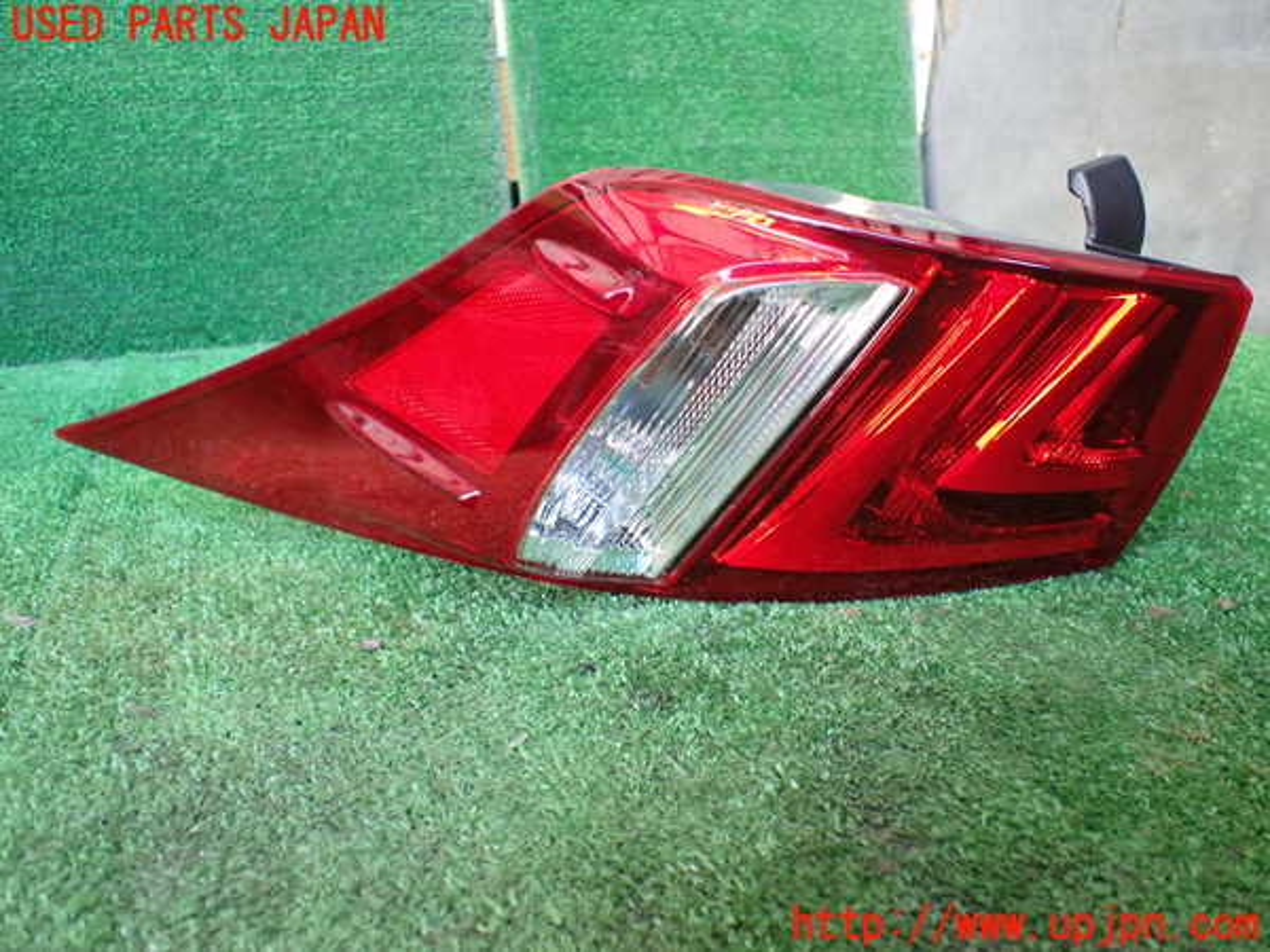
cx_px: 635
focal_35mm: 30
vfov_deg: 46.8
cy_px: 476
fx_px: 1101
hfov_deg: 60.0
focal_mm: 5.4
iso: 800
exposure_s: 1/100
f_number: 2.3
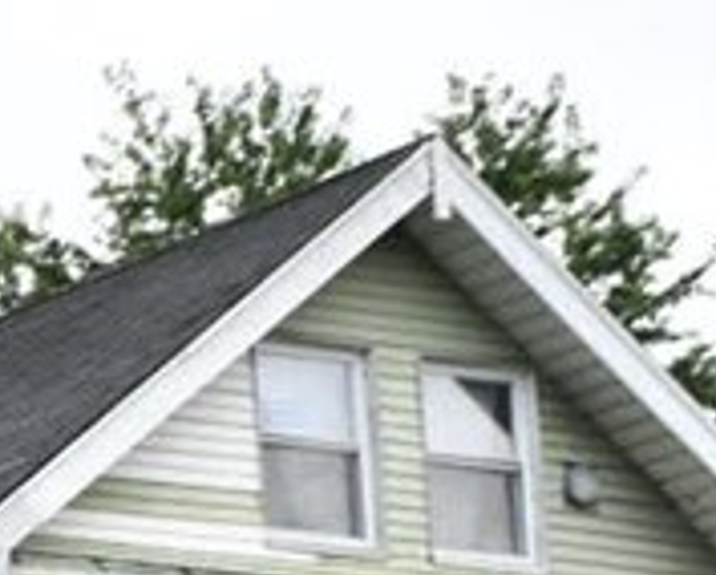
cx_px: -1351
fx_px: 4391
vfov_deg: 7.2
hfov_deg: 8.1
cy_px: 1199
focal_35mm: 207
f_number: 8
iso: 140
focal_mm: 24
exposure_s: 1/250
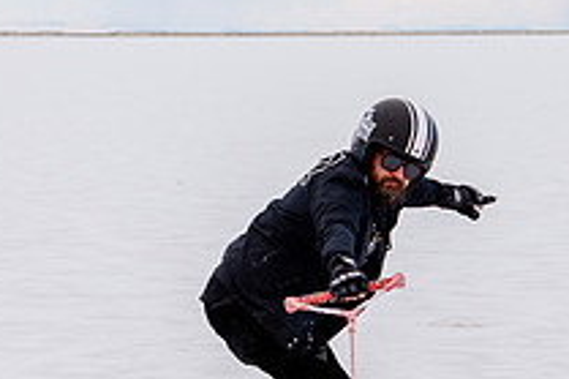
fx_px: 3016
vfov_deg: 7.2
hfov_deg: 10.8
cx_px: 226
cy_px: 251
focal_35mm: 191
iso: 100
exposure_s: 1/320
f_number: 8
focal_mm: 65
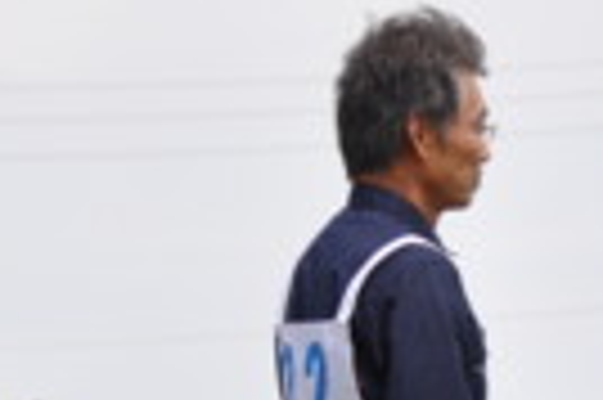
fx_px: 9017
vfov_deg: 2.5
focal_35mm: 539
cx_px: 792
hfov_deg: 3.8
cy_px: 739
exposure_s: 1/1600
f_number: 5.6
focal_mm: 80
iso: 400
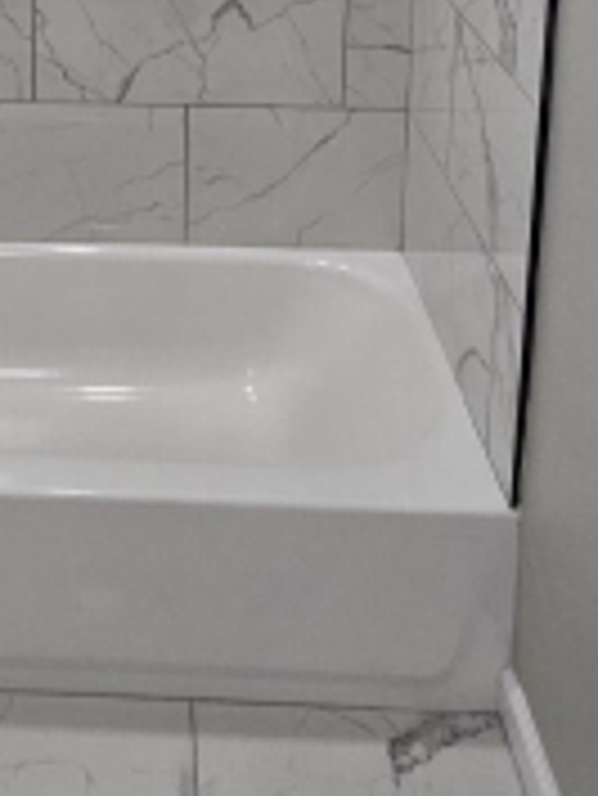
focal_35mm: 49
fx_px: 1127
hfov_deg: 28.3
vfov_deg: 32.9
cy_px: -124
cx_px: 36
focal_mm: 2.2
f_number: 2.2
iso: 100
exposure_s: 1/60
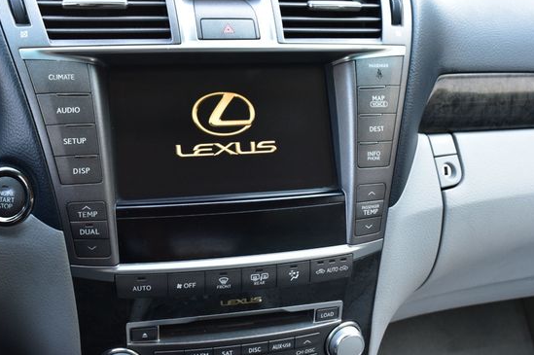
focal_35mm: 49
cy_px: 150
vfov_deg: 27.4
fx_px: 726
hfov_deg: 40.4
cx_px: 267
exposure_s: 1/25
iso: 400
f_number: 7.1
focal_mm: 28
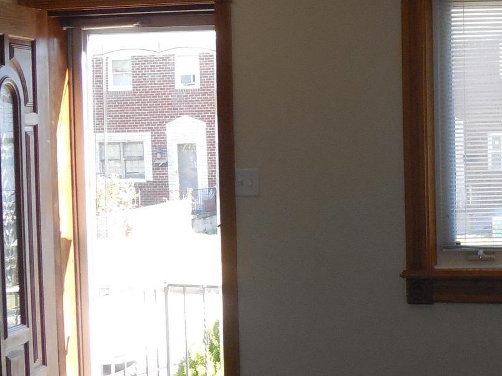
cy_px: 250
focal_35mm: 102
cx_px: 443
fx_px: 1479
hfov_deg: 19.0
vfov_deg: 14.5
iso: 500
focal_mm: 7.1
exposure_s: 1/250
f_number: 3.6
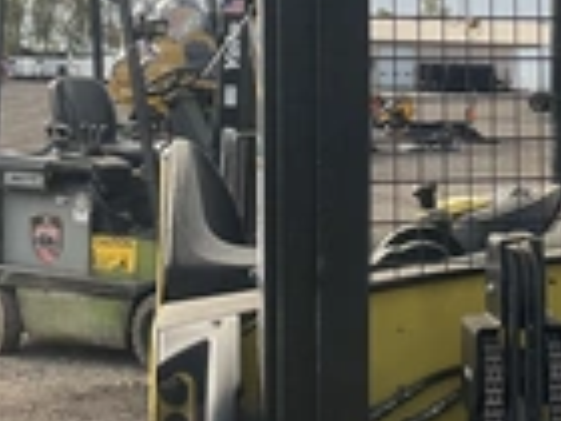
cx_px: 509
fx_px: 1345
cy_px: 96
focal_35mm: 83
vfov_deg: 17.7
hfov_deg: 22.9
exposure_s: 1/1168
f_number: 1.8
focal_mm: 3
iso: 25
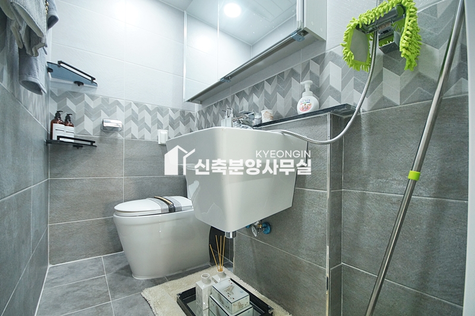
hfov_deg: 100.4
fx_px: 198
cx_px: 238
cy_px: 158
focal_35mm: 15
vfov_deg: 77.2
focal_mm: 10
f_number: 4
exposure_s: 1/50
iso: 800
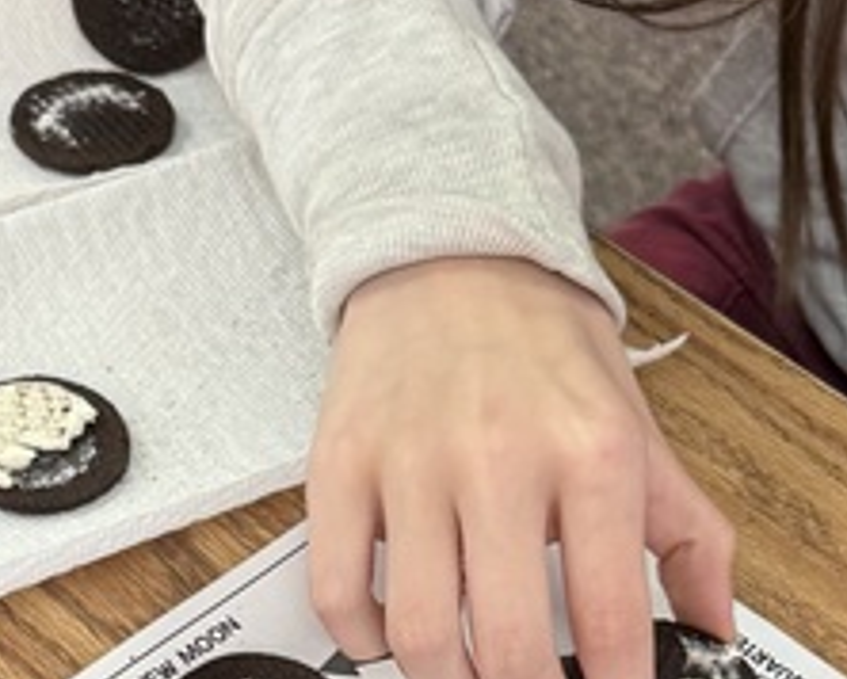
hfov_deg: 17.8
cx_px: 443
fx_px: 2710
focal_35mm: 108
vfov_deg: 14.1
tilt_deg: -51.4
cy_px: 660
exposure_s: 1/60
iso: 200
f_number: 1.78
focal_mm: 6.76
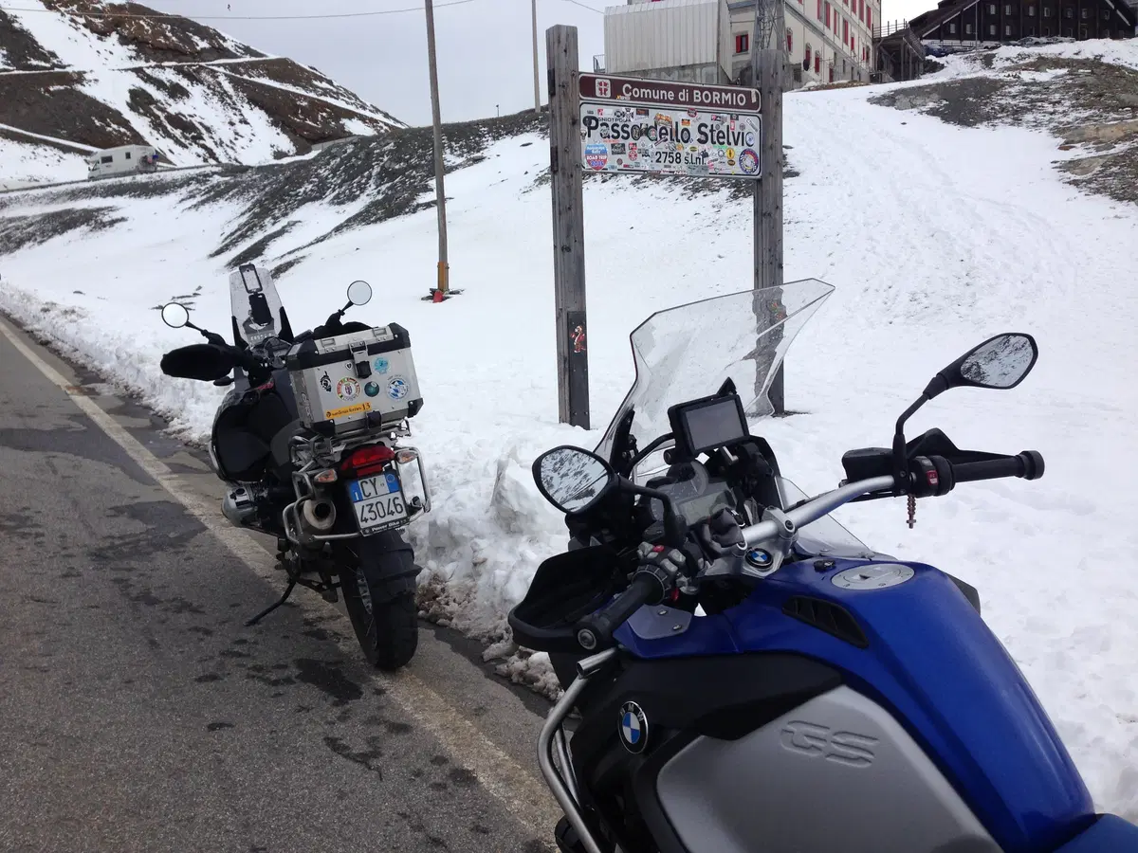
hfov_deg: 55.4
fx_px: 1085
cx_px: 569
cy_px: 426
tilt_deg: -5.6
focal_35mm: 33
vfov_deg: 42.9
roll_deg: +0.8
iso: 50
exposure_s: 1/1869
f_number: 2.4
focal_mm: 4.12
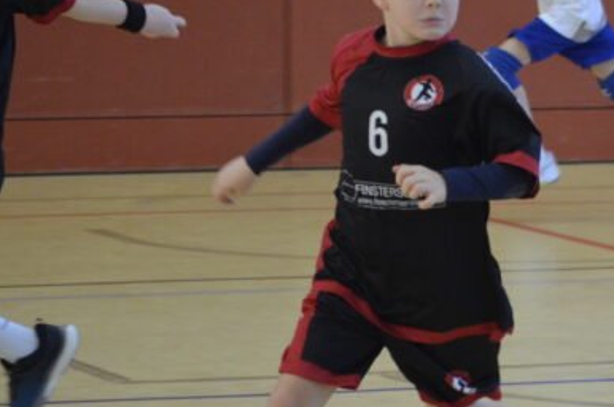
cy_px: 176
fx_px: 6777
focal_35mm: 398
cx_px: 711
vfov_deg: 3.4
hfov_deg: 5.2
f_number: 4.5
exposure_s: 1/160
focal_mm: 100
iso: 1600
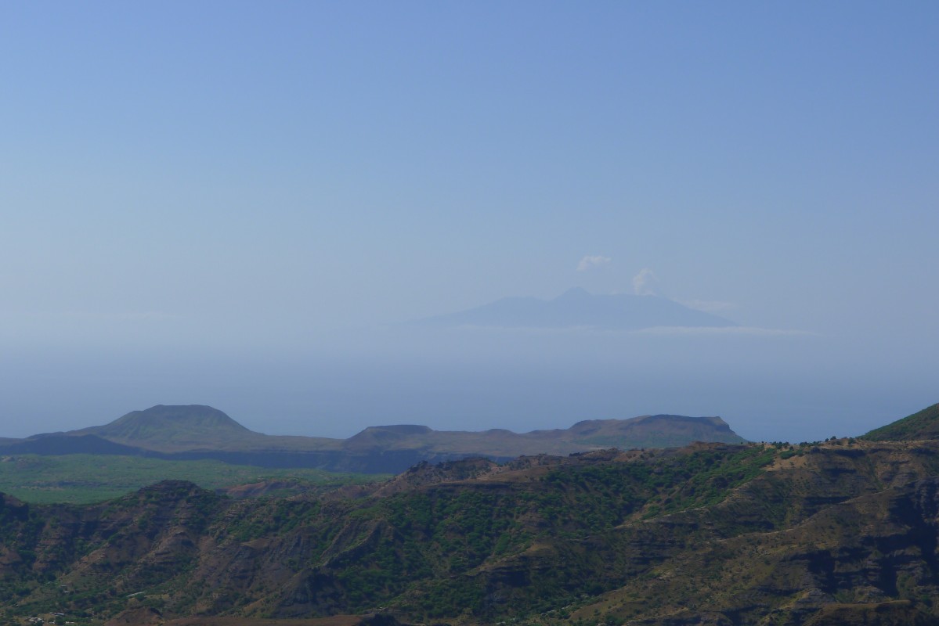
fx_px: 1826
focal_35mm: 70
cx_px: 470
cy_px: 313
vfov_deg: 19.5
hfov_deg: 28.8
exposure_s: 1/1000
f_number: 5
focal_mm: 14.9
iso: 80
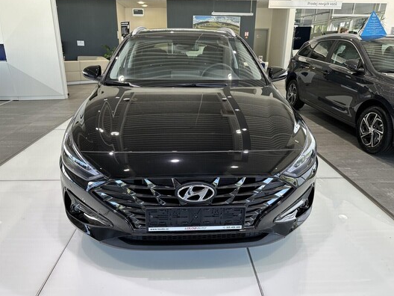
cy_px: 145
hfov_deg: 69.4
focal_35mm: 25
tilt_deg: -20.0
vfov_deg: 54.9
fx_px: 285
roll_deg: -0.5
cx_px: 193
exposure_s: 1/100
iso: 64
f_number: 1.78
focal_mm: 6.86
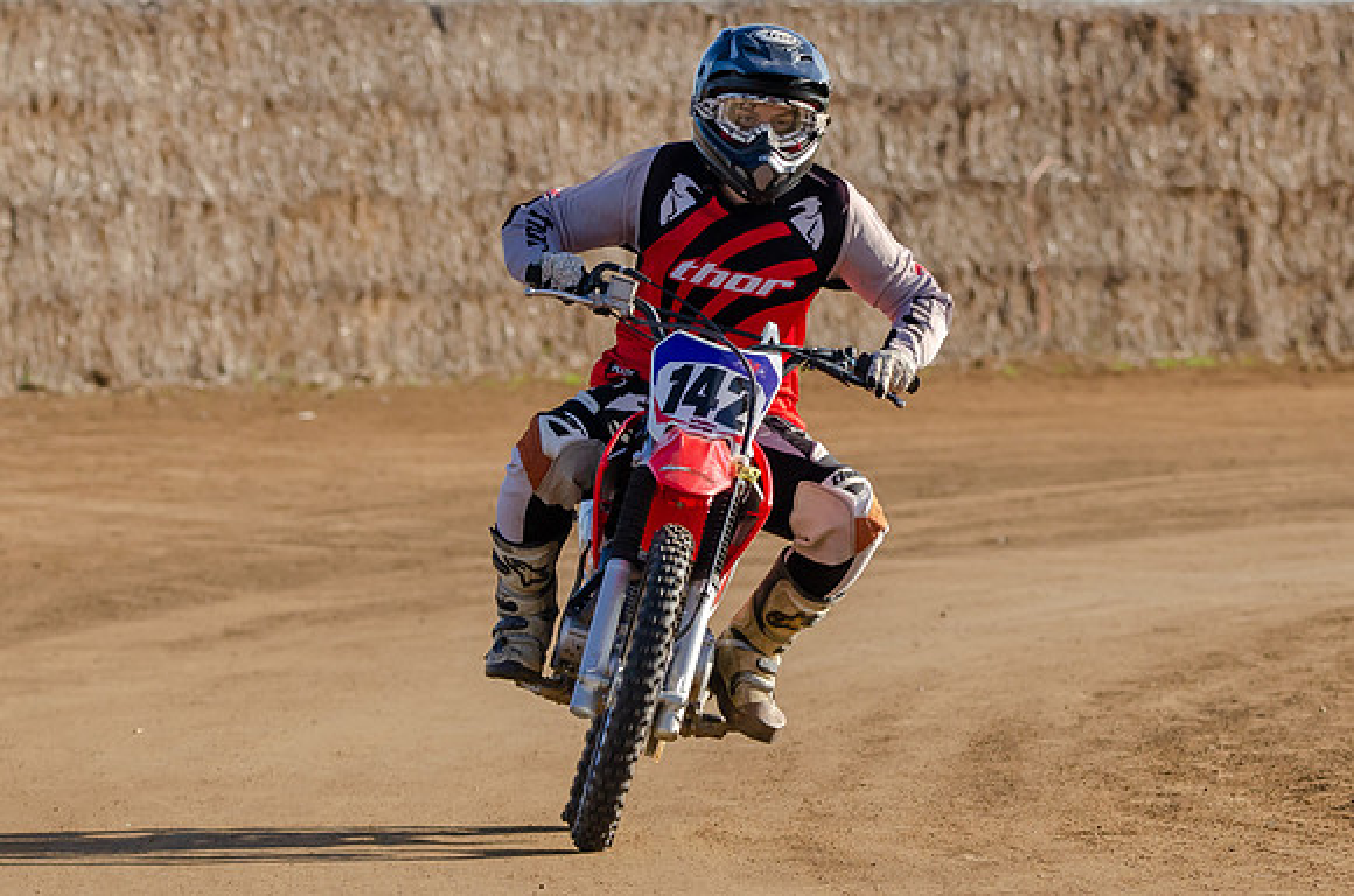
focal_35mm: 494
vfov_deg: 2.8
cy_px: 339
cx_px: 778
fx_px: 18544
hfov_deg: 4.2
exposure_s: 1/1250
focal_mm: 210
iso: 400
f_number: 5.3
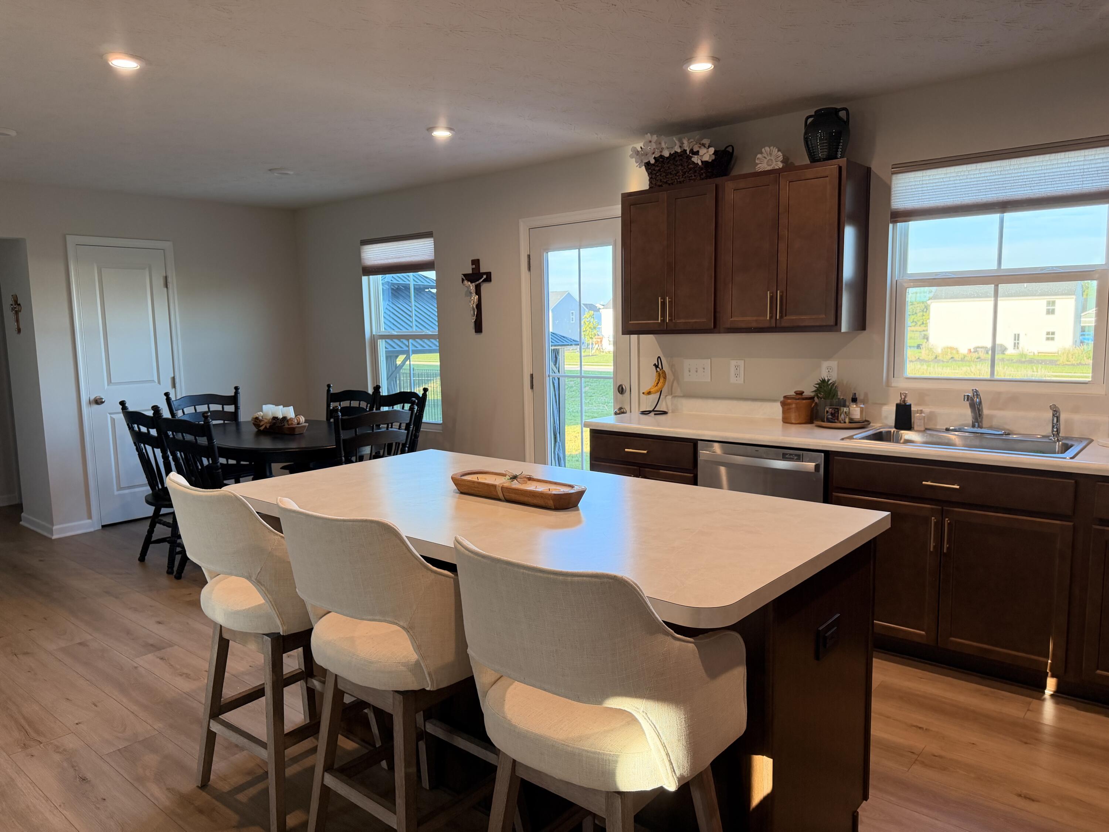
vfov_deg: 56.8
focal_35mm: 24
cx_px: 554
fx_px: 769
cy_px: 416
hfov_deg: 71.6
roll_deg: +1.0
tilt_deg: -7.2
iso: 200
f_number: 1.78
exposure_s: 1/181
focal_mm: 6.76
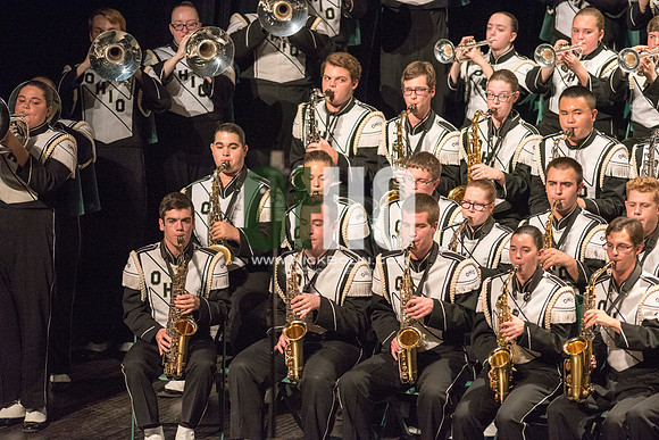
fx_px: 5493
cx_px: 330
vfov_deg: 4.6
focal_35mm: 300
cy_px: 220
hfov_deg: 6.9
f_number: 2.8
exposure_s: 1/500
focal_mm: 300
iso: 4000
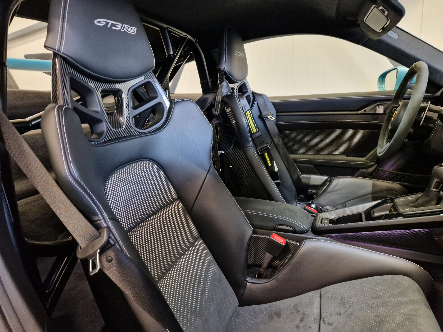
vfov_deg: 58.9
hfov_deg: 73.9
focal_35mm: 23
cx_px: 222
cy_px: 166
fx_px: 294
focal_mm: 5.4
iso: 800
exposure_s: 1/50
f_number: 1.8
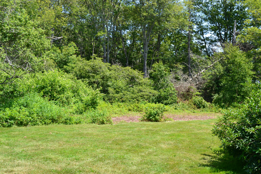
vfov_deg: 34.2
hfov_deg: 49.6
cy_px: 87
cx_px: 130
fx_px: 283
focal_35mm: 39
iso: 400
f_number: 10
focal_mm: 26
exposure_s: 1/250
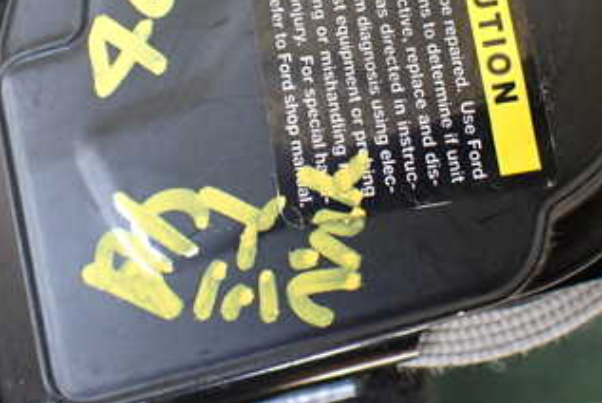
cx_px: 323
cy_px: 51
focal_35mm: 59
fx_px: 987
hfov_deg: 33.9
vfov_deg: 22.6
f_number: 2.3
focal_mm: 5.4
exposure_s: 1/125
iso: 400
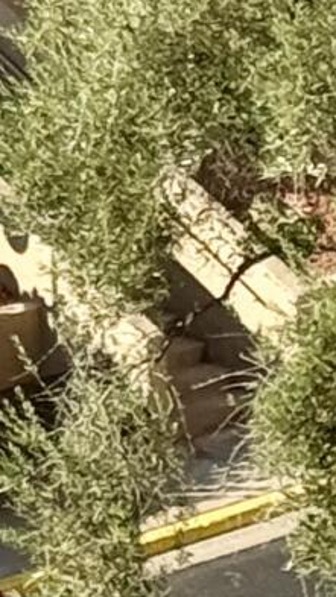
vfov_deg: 5.3
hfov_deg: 3.0
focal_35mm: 399
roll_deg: +2.2
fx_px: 6321
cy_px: -434
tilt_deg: -10.5
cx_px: -322
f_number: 1.78
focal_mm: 6.76
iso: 64
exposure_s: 1/4049
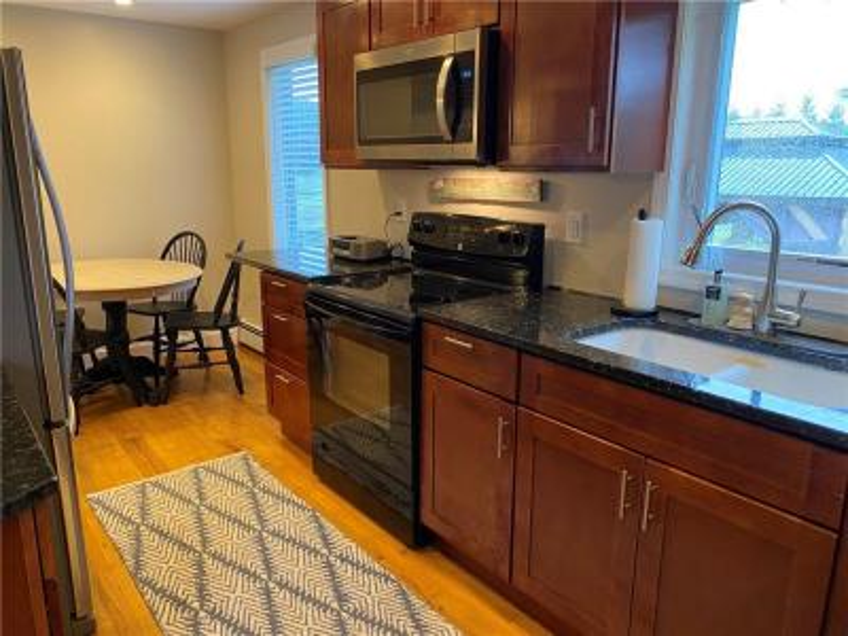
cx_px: 424
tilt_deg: -12.9
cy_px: 318
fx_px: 637
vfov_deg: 53.1
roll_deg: +0.2
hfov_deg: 67.3
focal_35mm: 26
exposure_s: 1/60
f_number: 1.8
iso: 400
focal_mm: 4.25
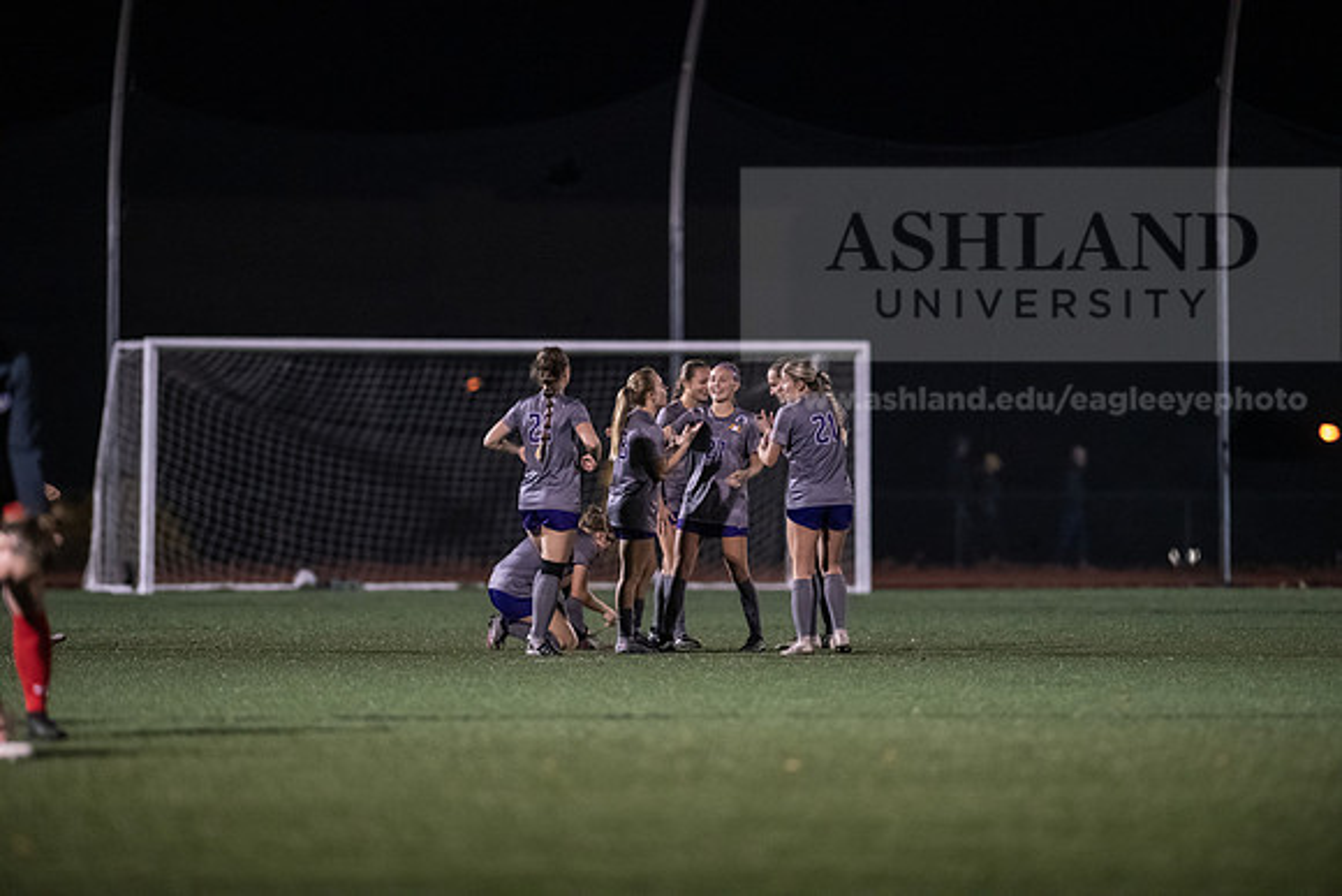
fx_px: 11185
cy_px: 448
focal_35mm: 300
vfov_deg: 4.6
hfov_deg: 6.9
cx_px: 671
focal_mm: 300
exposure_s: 1/1000
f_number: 2.8
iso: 8000
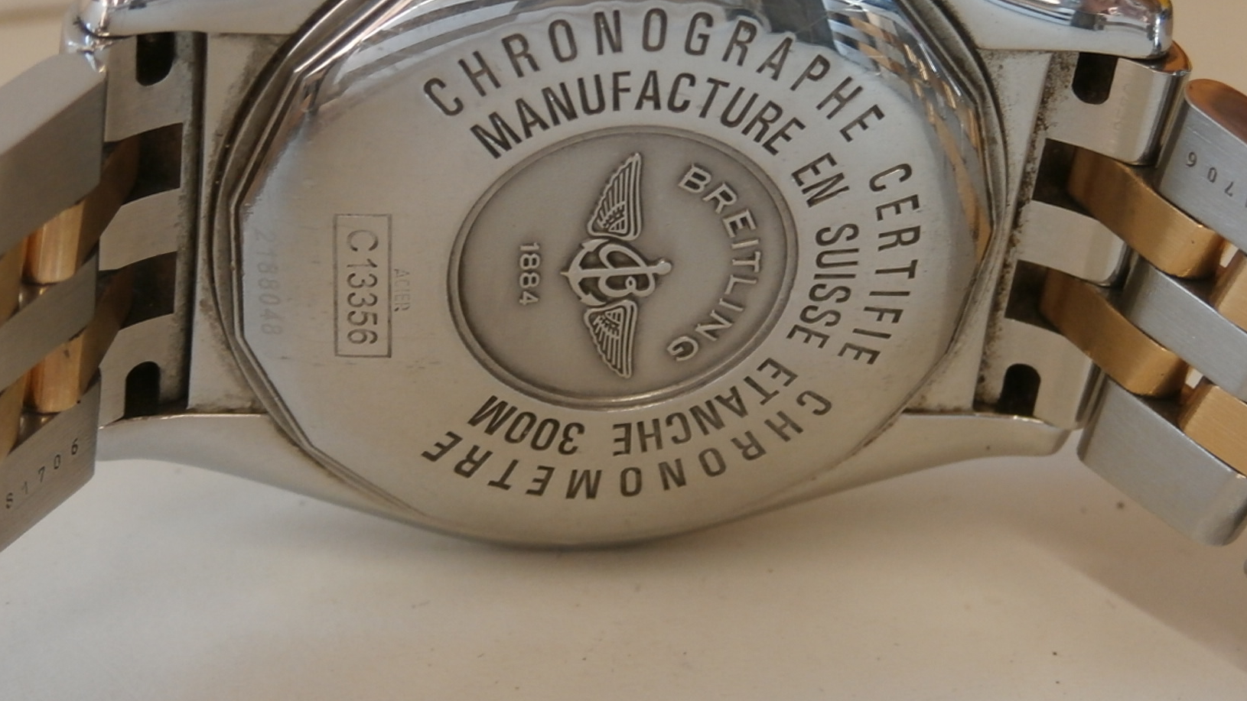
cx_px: 659
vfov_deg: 14.0
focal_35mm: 86
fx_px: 2844
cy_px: 170
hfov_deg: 24.7
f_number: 4.3
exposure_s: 1/50
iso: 200
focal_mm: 11.86
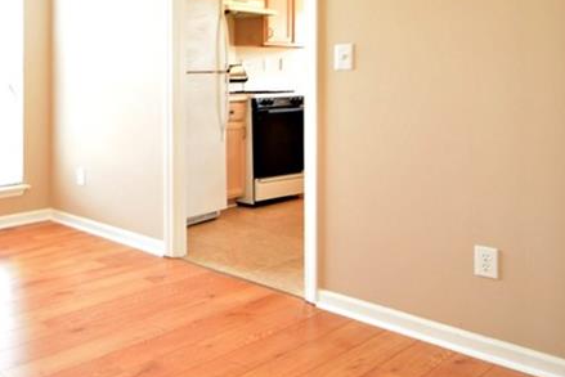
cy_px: 59
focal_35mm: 35
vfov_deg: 36.2
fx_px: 549
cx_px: -22
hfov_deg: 44.6
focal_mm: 10
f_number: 4
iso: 100
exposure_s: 1/6
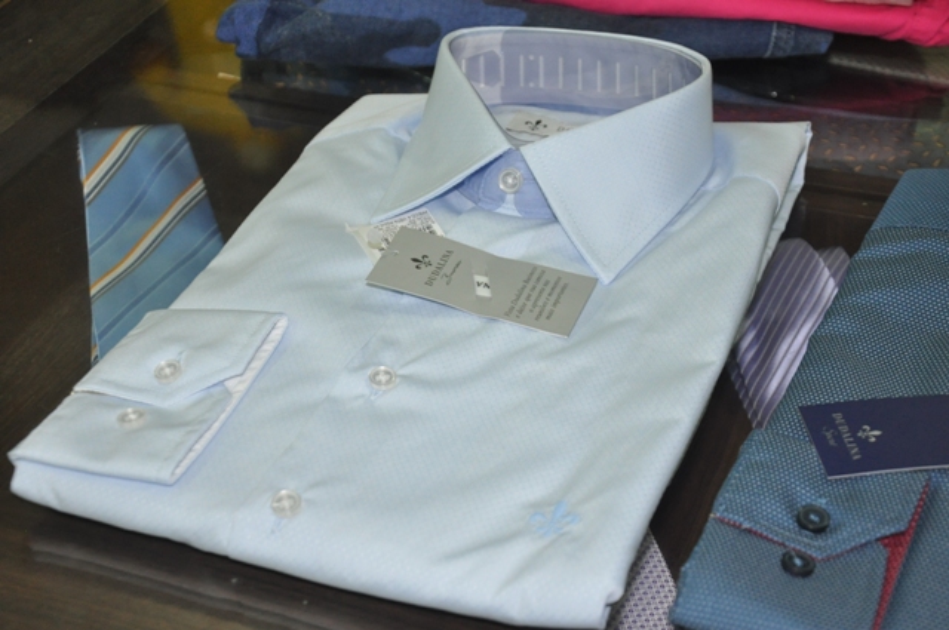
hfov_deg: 31.9
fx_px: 1659
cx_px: 474
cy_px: 315
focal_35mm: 63
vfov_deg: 21.5
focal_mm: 42
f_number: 4.8
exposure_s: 1/60
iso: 1250
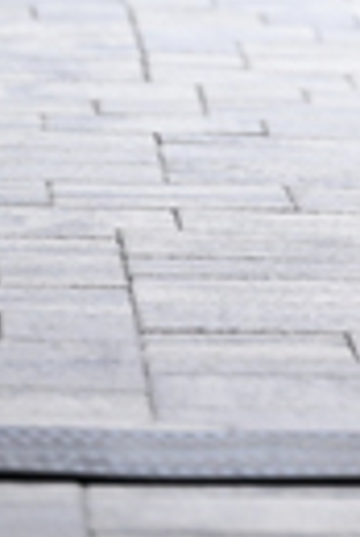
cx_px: 689
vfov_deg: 3.0
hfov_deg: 2.0
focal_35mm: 677
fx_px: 10127
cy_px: -463
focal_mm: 160
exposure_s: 1/1600
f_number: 2.8
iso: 1250
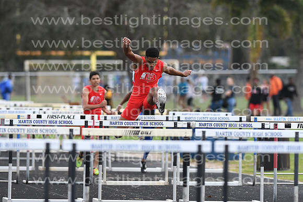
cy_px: 101
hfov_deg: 4.6
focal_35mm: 450
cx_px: 152
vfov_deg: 3.1
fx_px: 3788
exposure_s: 1/2000
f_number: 4
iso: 1600
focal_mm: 300
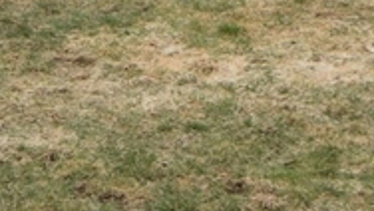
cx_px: 66
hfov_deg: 20.5
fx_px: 1022
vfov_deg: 10.8
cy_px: -201
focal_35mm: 103
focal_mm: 12
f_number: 8
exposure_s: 1/200
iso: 100
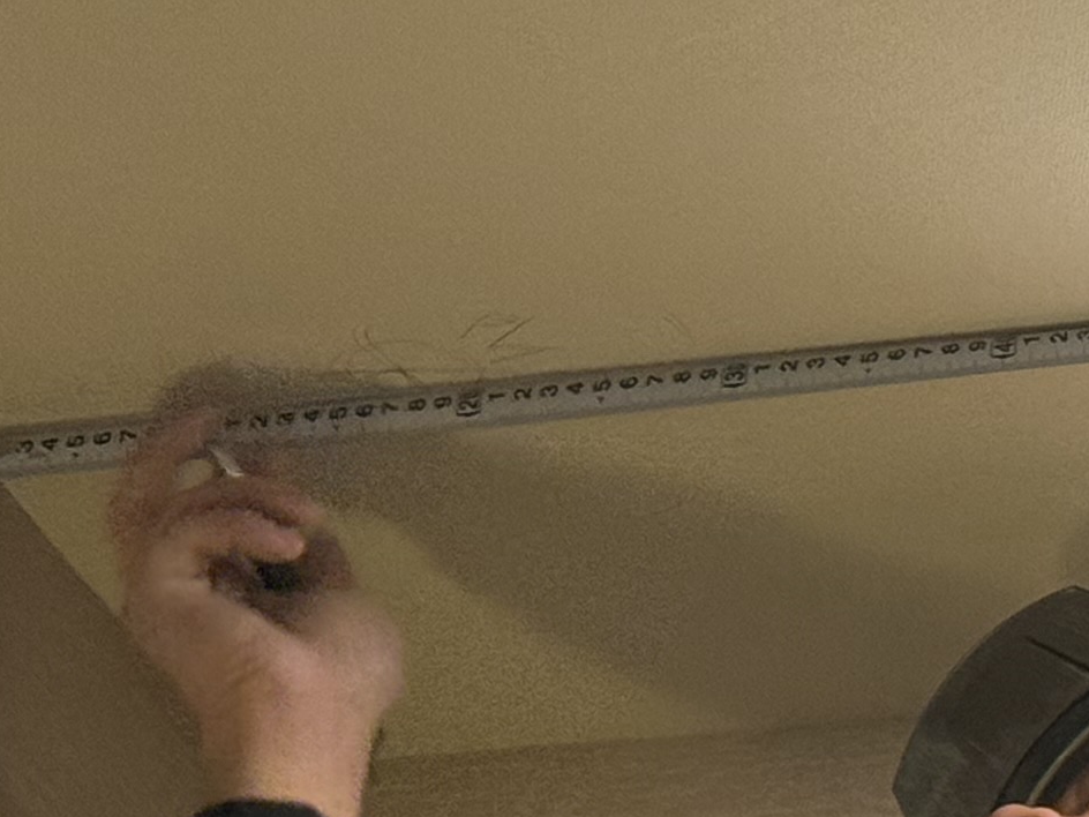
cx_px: 1481
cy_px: 950
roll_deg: -1.4
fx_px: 6449
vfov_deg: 7.2
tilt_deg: +24.8
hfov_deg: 9.5
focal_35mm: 205
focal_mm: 6.76
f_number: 1.78
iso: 250
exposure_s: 1/60
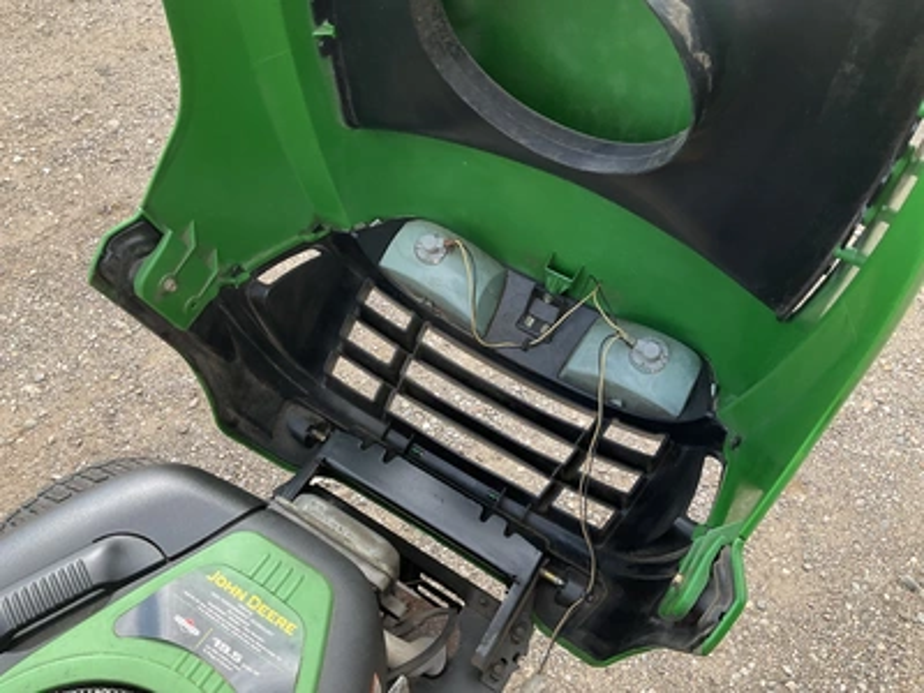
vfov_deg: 48.2
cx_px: 462
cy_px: 346
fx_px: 774
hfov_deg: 61.7
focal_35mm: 29
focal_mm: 3
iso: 25
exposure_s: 1/324
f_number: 1.8
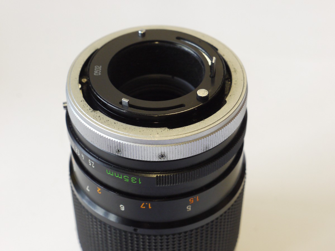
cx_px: 168
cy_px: 126
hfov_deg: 24.4
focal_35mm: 80
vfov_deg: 18.4
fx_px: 774
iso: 800
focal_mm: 40
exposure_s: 1/60
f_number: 8
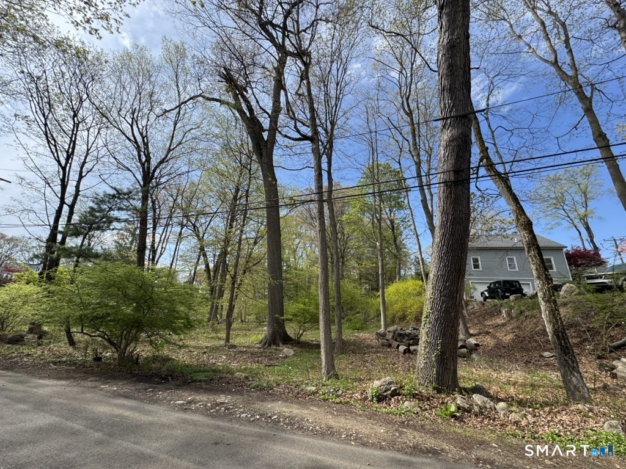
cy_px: 234
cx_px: 313
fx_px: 253
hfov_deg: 102.1
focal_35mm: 14
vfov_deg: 85.7
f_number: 2.2
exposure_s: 1/1094
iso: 40
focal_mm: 2.22
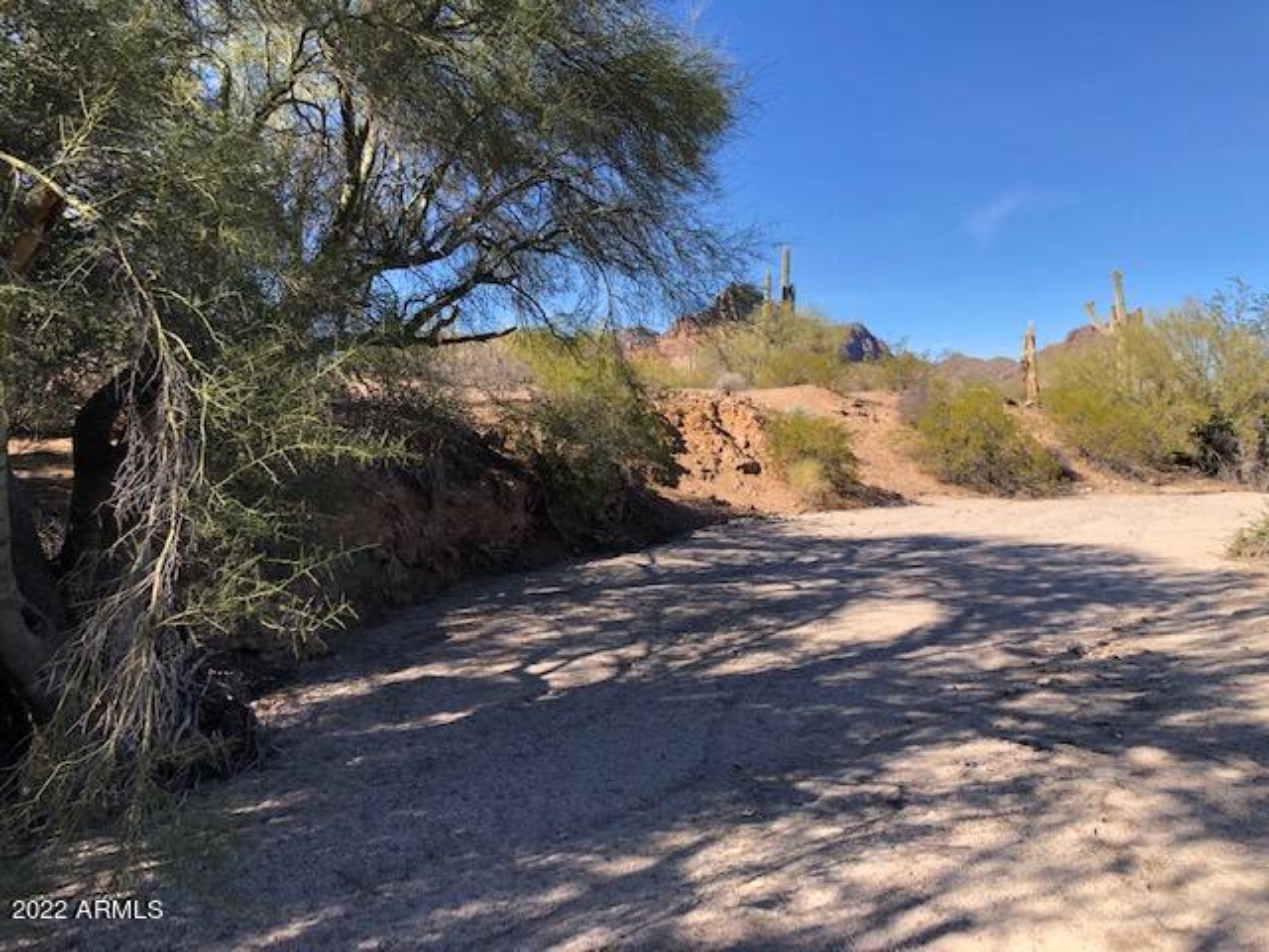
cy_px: 476
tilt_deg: -1.7
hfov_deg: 63.4
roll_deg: -1.1
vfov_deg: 49.7
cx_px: 634
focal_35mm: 28
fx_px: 1026
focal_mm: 4
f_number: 1.8
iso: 20
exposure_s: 1/960
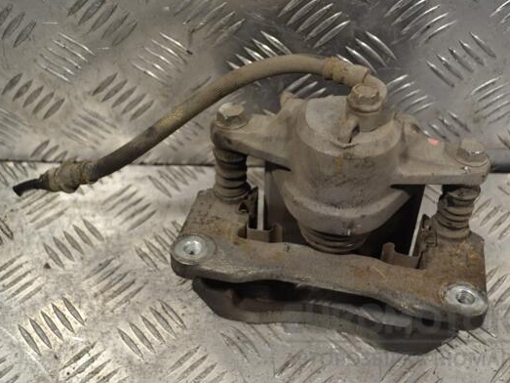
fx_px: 633
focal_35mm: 43
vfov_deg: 33.6
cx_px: 265
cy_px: 189
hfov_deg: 43.9
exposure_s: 1/125
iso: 400
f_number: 5.6
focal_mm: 26
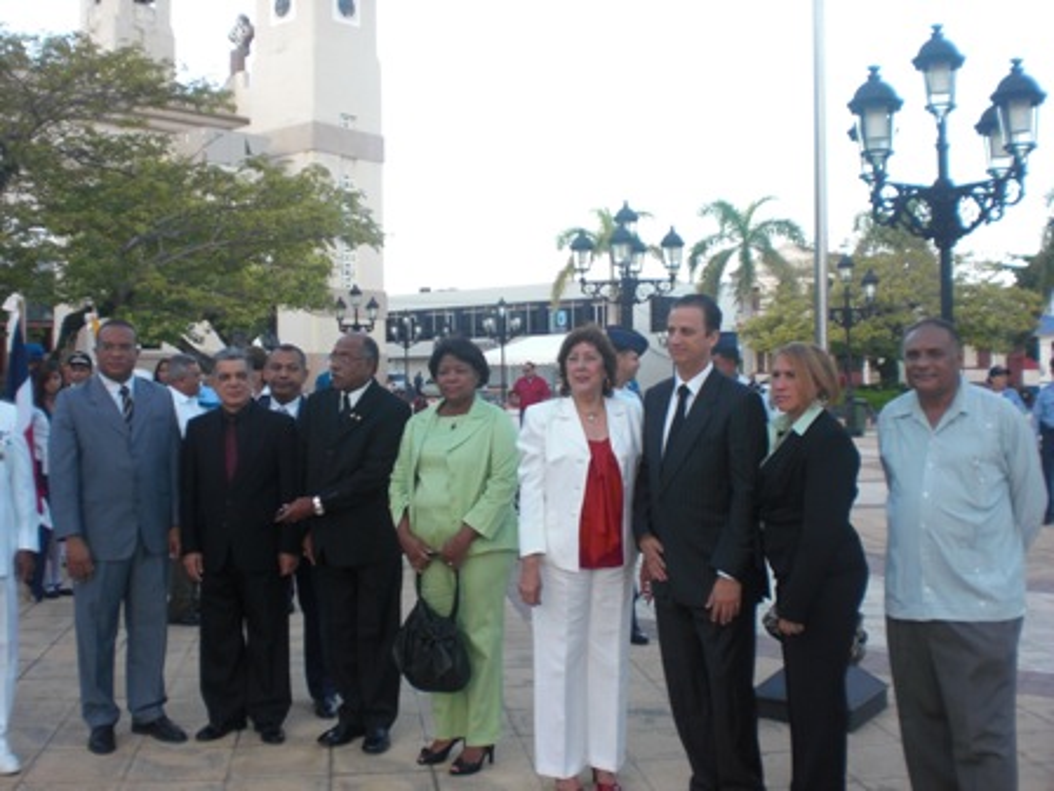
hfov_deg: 49.0
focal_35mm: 38
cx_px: 527
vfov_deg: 37.7
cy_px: 396
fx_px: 1157
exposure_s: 1/125
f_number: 3.1
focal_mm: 6.3
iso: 64
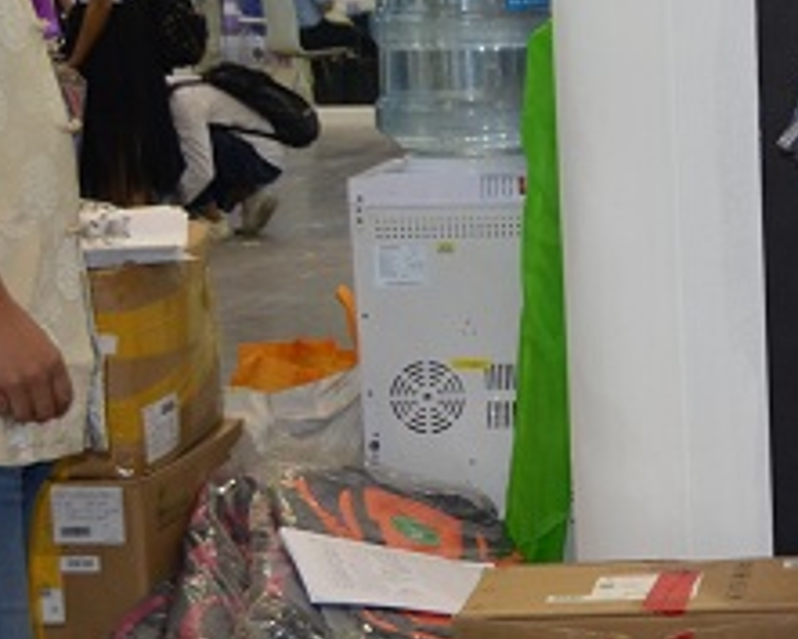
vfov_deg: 13.7
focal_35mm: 113
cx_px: 1228
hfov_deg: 15.6
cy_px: 325
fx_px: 2670
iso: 400
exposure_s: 1/100
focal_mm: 24
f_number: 4
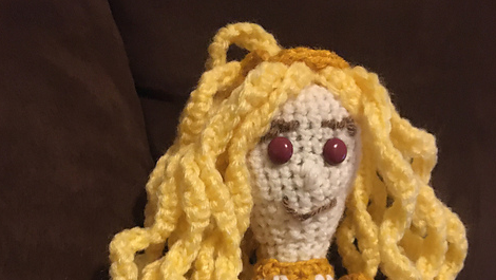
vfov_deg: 25.6
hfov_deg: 47.3
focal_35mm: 43
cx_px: 248
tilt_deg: -19.6
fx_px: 566
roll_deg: +1.1
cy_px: 312
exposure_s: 1/15
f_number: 2.2
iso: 320
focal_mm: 4.15
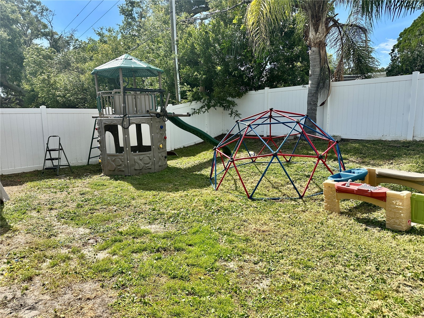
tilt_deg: -6.7
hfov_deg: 71.6
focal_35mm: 24
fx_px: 294
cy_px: 159
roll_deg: +1.0
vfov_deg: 56.8
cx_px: 212
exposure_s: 1/3155
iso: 80
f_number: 1.78
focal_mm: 6.86
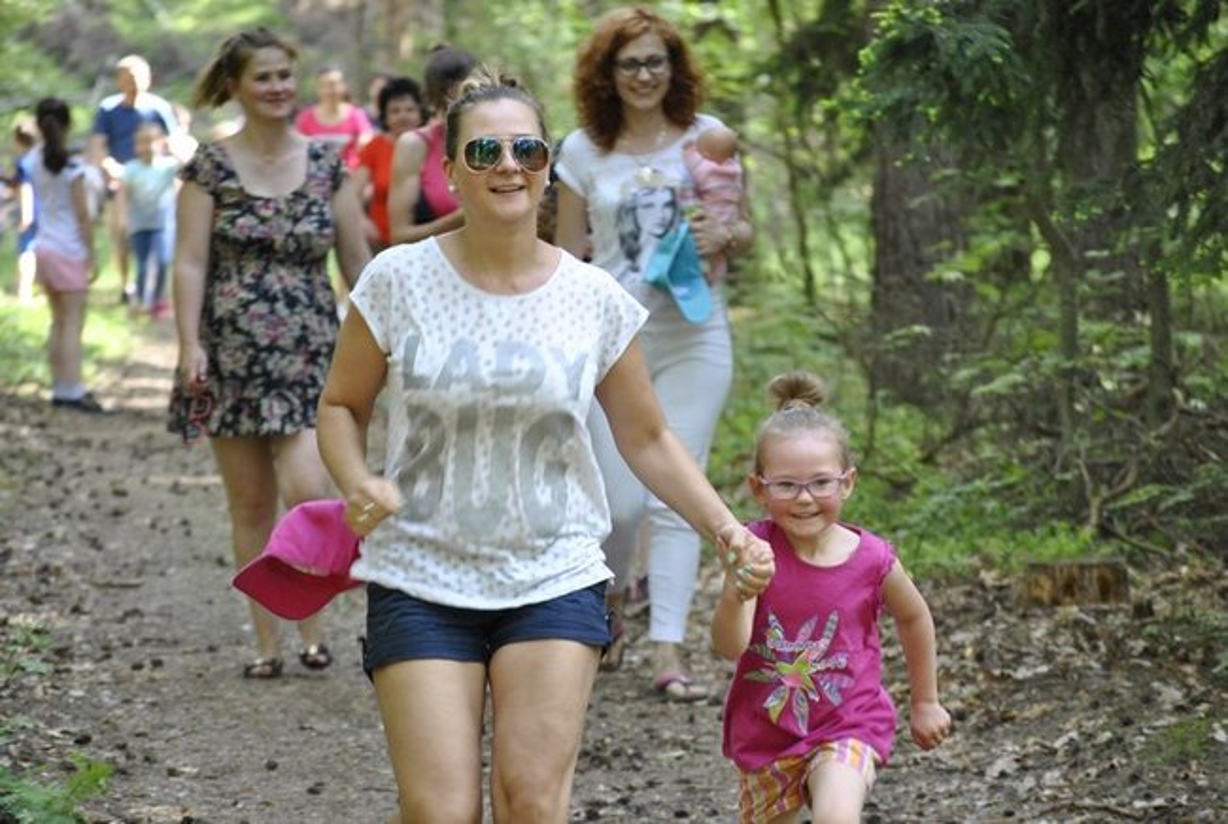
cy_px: 412
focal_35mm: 158
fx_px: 5382
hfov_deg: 13.0
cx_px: 614
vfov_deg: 8.8
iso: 800
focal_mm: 105
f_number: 4.5
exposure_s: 1/125
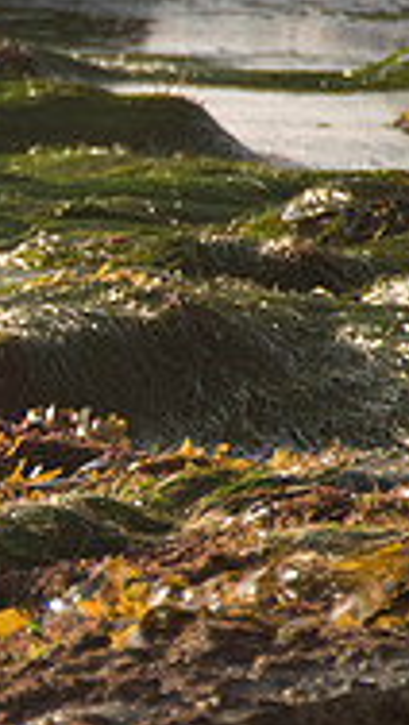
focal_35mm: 971
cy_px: 386
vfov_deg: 2.2
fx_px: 18687
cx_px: -602
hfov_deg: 1.3
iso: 250
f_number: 5.6
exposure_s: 1/160
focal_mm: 200
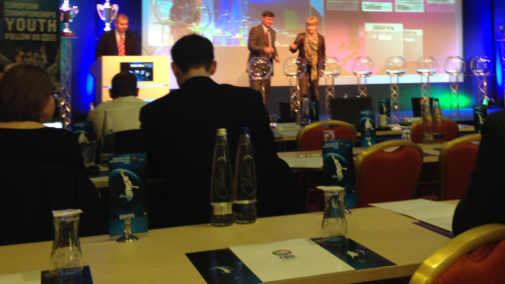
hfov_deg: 40.4
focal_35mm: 51
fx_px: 683
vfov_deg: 23.0
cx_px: 304
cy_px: 34
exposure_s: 1/20
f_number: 2.4
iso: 80
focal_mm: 4.12
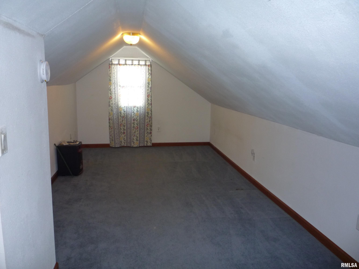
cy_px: 134
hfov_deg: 60.0
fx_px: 311
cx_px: 180
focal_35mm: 30
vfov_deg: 46.8
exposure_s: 1/30
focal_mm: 5.2
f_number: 3.3
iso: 200
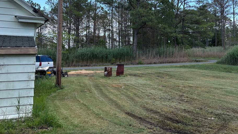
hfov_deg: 43.9
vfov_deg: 25.9
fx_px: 284
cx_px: 180
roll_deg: +1.7
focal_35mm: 45
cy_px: 20
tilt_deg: +7.6
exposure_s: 1/1058
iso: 50
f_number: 1.6
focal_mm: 5.96
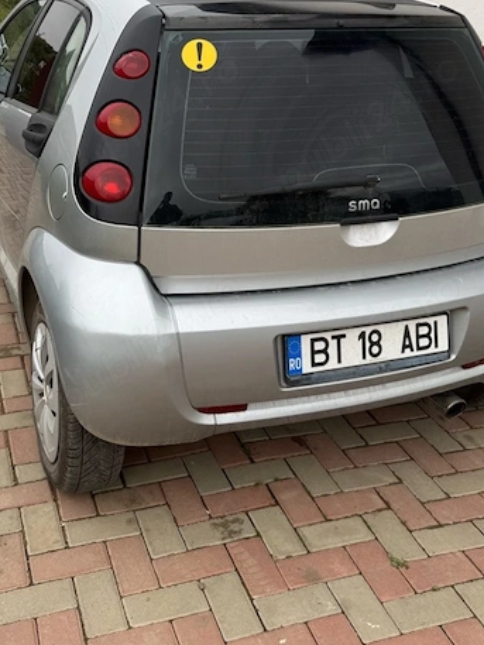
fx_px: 783
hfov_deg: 34.3
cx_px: 205
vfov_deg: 43.3
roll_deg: -3.1
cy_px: 159
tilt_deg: -12.0
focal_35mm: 42
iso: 80
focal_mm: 6.76
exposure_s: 1/805
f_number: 1.78
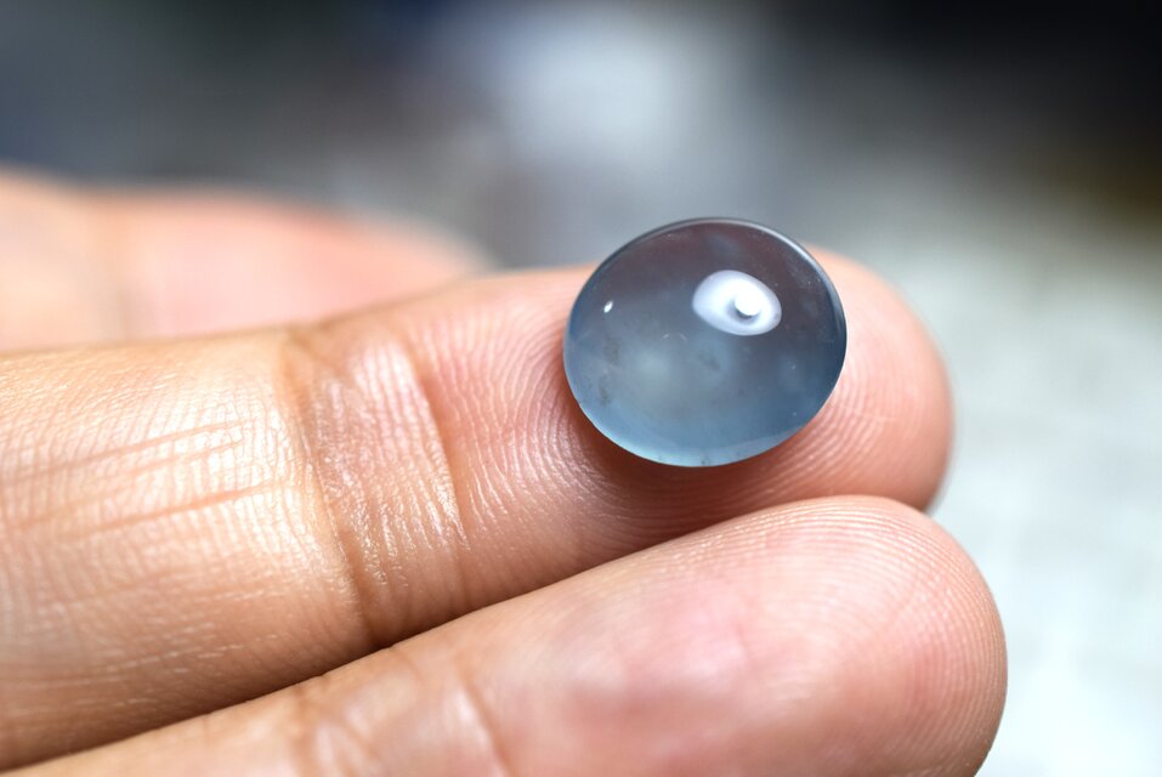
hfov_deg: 33.4
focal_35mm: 60
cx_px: 581
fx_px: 1938
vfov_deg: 22.7
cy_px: 388
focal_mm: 40
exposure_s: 1/125
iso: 400
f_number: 6.3
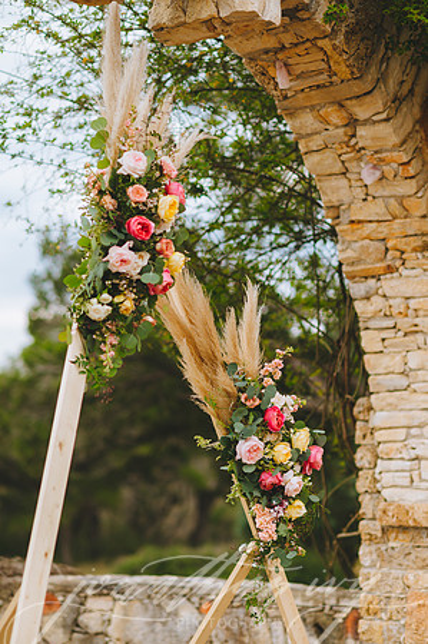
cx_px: 214
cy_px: 322
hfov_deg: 16.0
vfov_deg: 23.9
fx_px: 1519
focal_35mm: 85
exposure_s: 1/3200
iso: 200
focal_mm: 85
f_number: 2
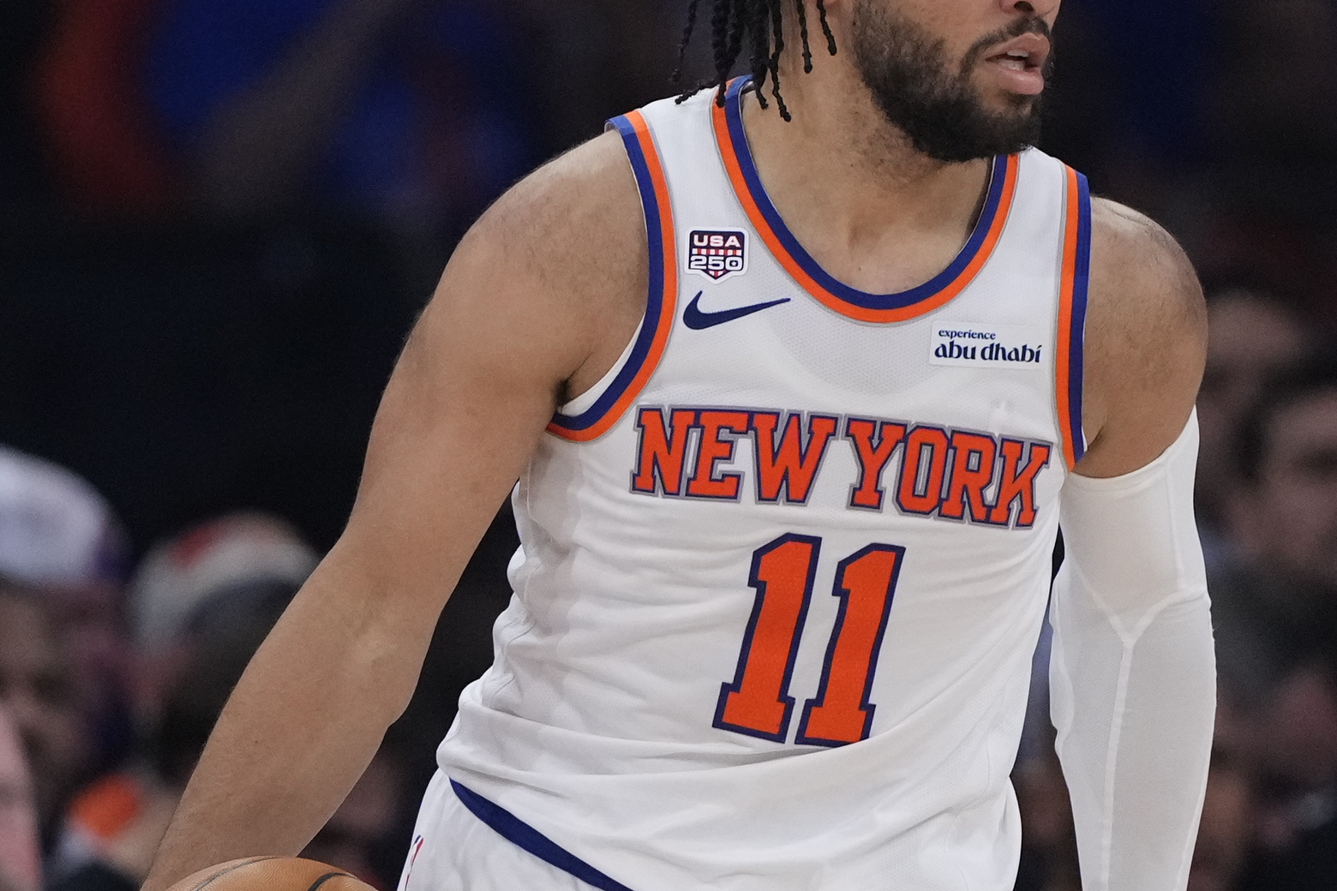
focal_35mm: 1080
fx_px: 40107
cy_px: 421
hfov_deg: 1.9
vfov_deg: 1.3
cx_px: 541
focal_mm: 300
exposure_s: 1/1600
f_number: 2.8
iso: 4000
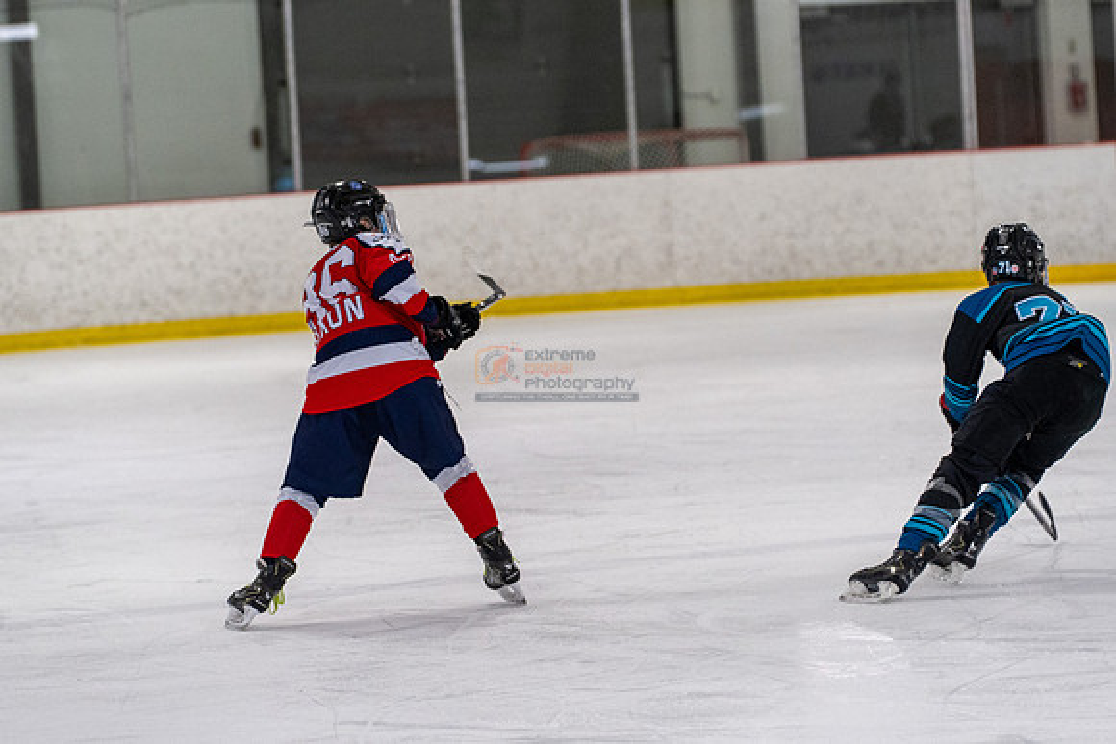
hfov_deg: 10.4
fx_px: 6139
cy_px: 372
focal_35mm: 198
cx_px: 558
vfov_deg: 6.9
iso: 2000
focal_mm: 132
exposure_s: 1/800
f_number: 3.2
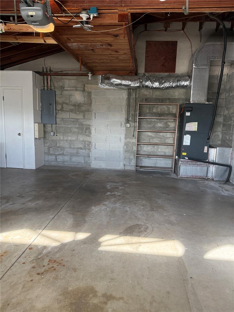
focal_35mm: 24
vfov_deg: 71.6
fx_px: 216
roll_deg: -1.7
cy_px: 156
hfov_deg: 56.8
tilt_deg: -7.8
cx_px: 117
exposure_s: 1/144
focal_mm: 6.76
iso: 200
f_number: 1.78
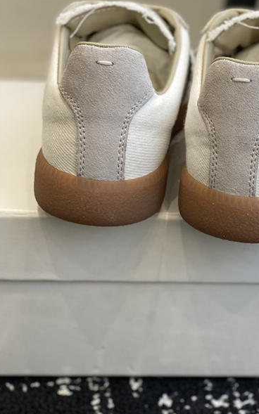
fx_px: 915
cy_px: 144
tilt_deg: -23.0
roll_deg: -3.2
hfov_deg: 16.0
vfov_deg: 25.4
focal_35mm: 81
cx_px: 202
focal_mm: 6
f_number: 2
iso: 50
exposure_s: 1/122
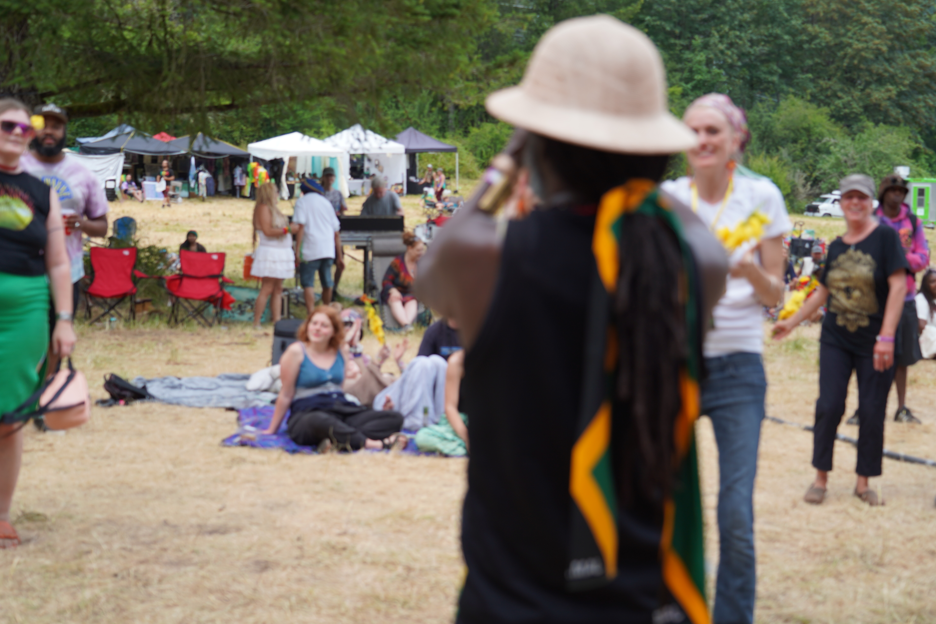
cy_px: 316
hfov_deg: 41.1
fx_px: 1248
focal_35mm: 48
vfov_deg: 28.1
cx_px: 466
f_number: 4
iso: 160
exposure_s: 1/160
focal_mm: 47
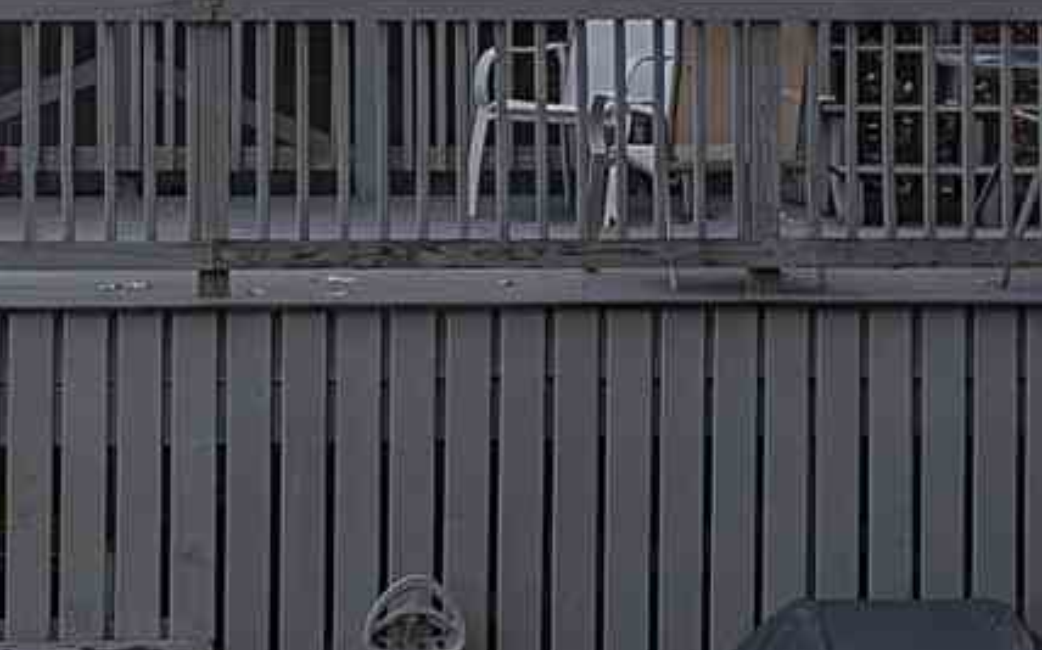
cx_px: 465
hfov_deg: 10.2
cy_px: -248
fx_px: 5819
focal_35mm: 205
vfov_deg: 6.3
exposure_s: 1/400
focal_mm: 10.26
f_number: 5.6
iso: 200
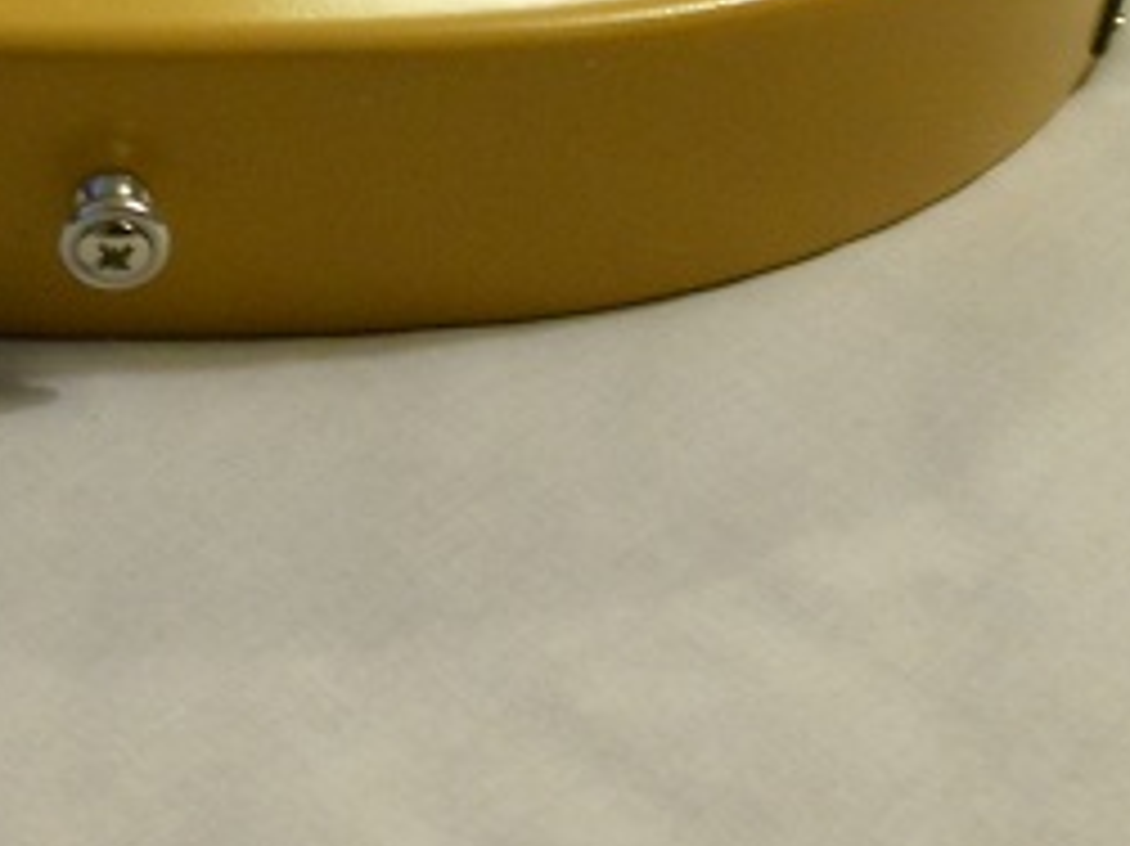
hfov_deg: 23.9
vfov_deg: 17.7
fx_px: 2610
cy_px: -115
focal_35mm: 80
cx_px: 158
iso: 320
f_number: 3.3
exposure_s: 1/30
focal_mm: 5.2
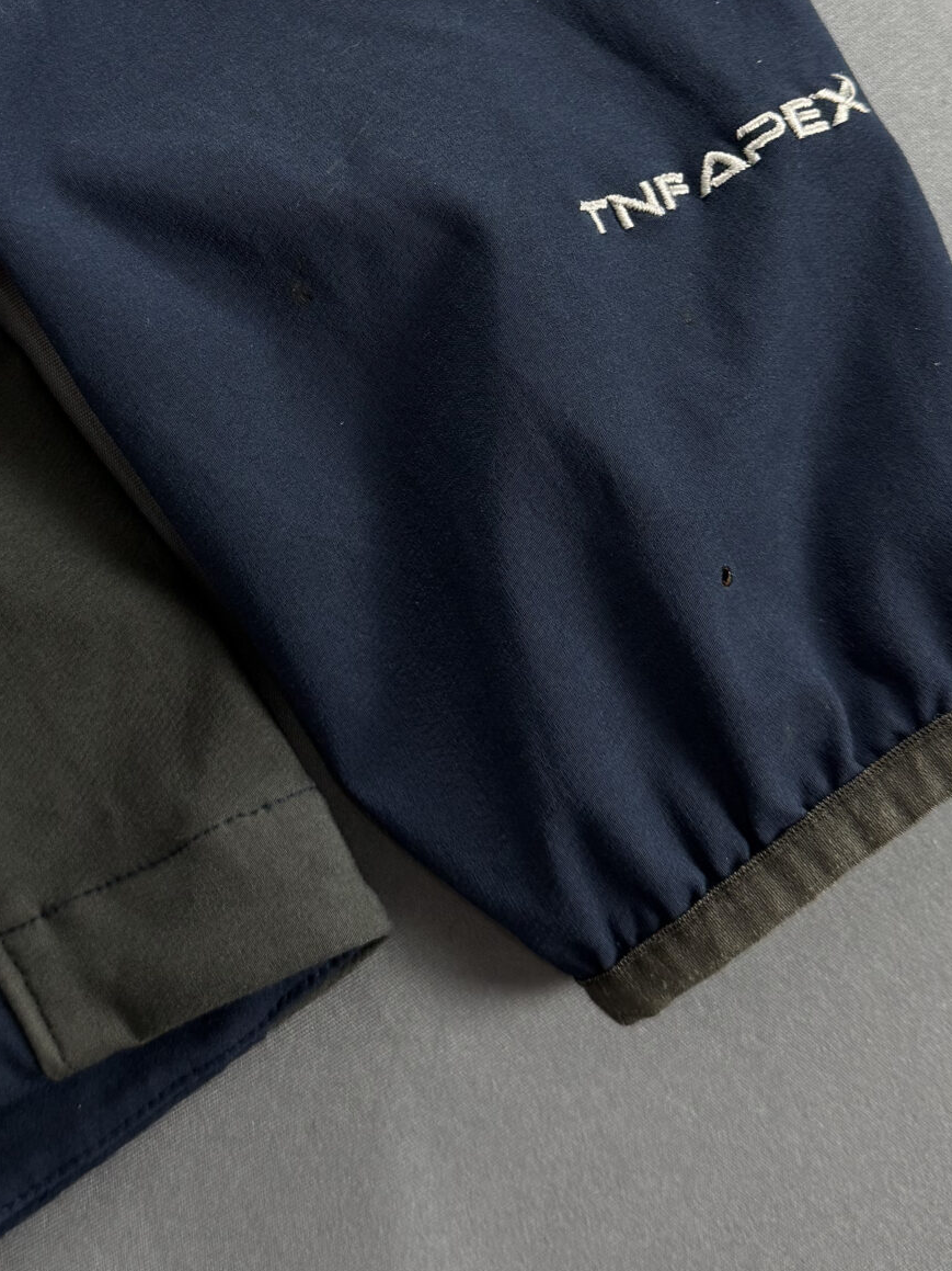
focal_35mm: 53
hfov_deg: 27.4
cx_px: 326
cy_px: 305
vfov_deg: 35.3
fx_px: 1944
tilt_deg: -84.1
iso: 160
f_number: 1.78
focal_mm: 6.76
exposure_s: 1/60
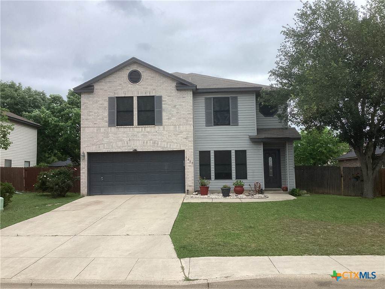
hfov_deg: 58.4
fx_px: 345
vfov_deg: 45.4
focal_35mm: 31
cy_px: 144
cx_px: 192
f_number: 2.4
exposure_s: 1/646
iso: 25
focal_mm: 3.3
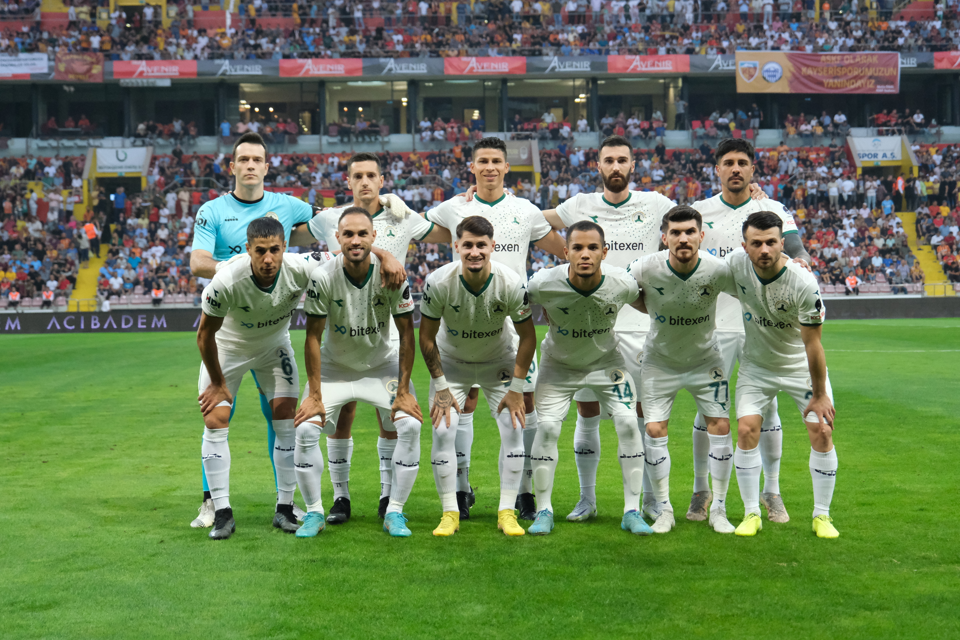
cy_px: 320
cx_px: 480
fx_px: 1653
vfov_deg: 21.9
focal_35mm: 62
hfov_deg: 32.4
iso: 5000
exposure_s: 1/1000
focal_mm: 41.1
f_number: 4
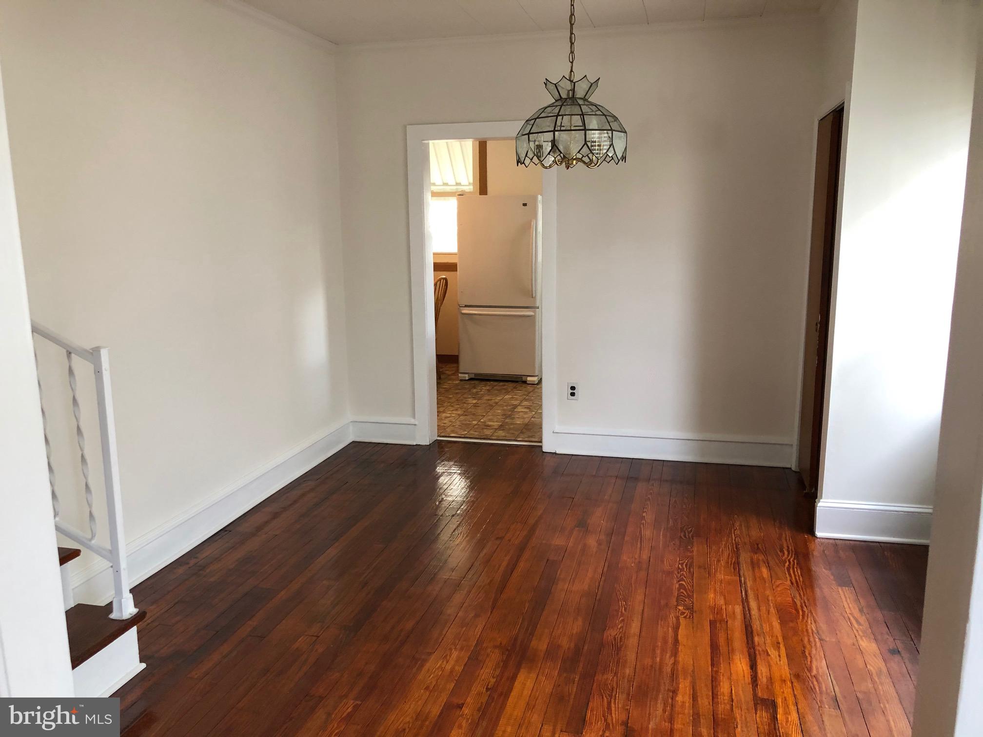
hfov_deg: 63.4
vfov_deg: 49.7
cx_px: 492
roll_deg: +1.2
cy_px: 368
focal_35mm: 28
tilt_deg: -11.1
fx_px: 795
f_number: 1.8
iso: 40
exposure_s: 1/30
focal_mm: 4
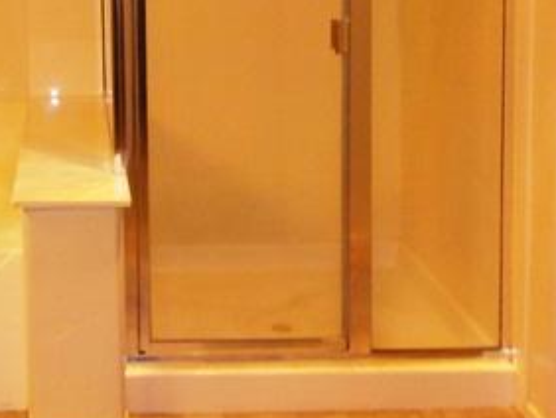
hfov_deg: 26.8
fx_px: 1093
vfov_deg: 20.9
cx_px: -12
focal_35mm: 68
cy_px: -4
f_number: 3.3
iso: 250
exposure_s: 1/30
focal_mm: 4.1
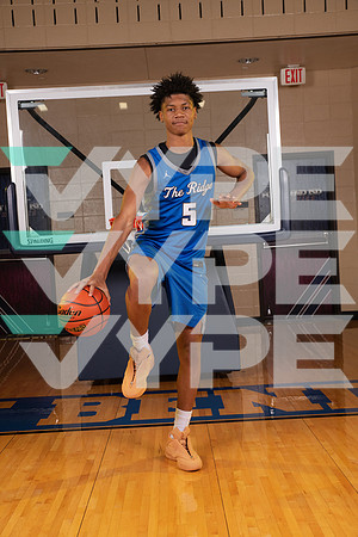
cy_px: 268
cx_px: 179
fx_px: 686
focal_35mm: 46
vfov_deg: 42.7
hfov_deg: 29.2
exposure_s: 1/320
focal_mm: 46
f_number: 7.1
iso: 320
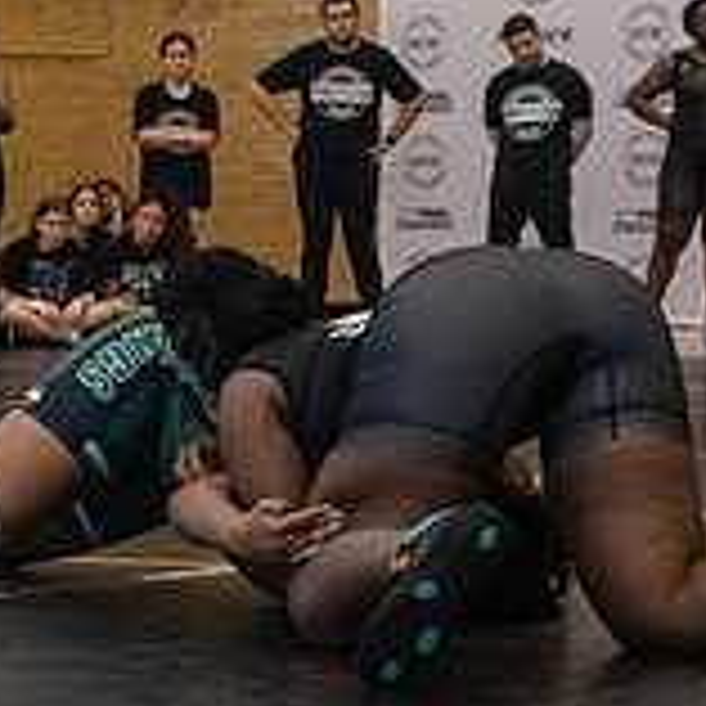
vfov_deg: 12.5
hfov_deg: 12.4
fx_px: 3207
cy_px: 491
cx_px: -12
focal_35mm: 139
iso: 6400
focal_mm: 35
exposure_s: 1/400
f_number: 4
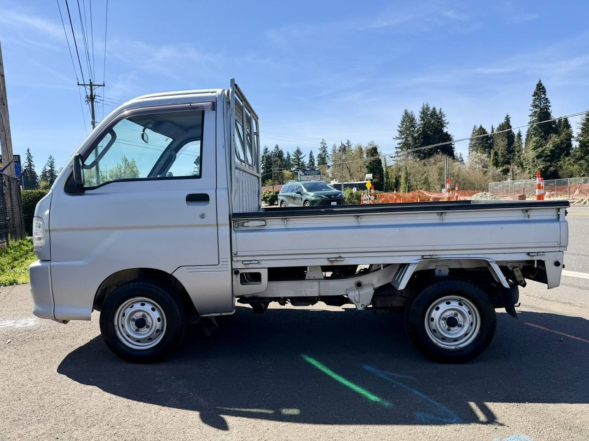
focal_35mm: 24
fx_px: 408
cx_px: 294
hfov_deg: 71.6
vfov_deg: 56.8
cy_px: 220
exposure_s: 1/3759
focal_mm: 6.76
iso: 80
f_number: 1.78
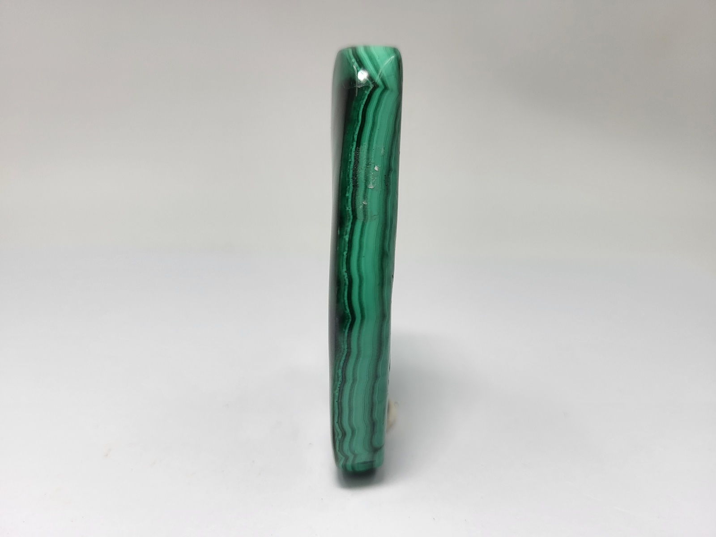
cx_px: 358
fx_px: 538
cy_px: 268
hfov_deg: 67.3
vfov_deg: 53.1
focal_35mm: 26
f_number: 1.8
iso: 40
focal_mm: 5.4
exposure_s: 1/180
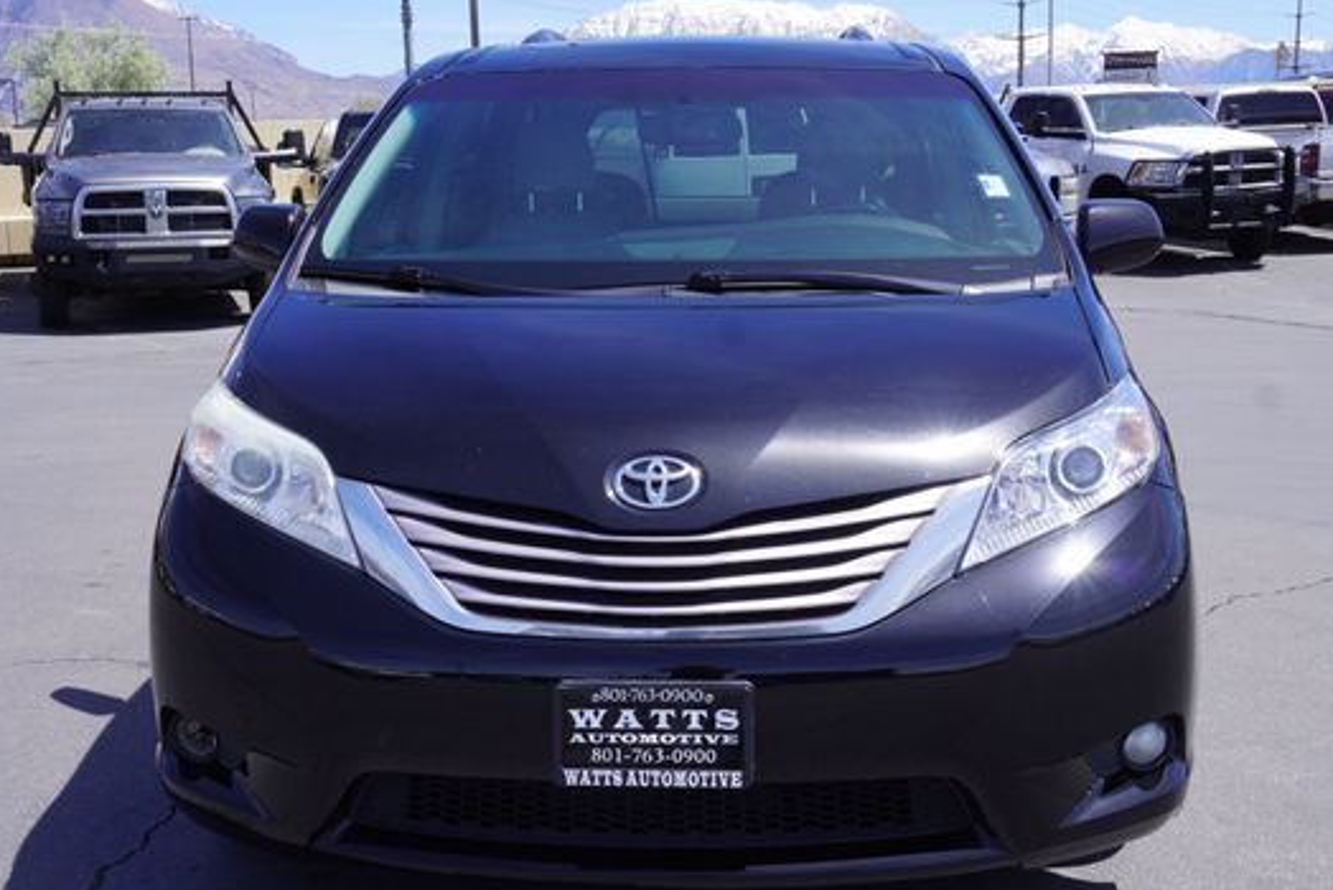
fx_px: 1630
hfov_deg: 44.5
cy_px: 483
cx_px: 664
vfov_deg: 30.5
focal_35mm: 44
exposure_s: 1/125
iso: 100
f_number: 9
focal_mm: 24
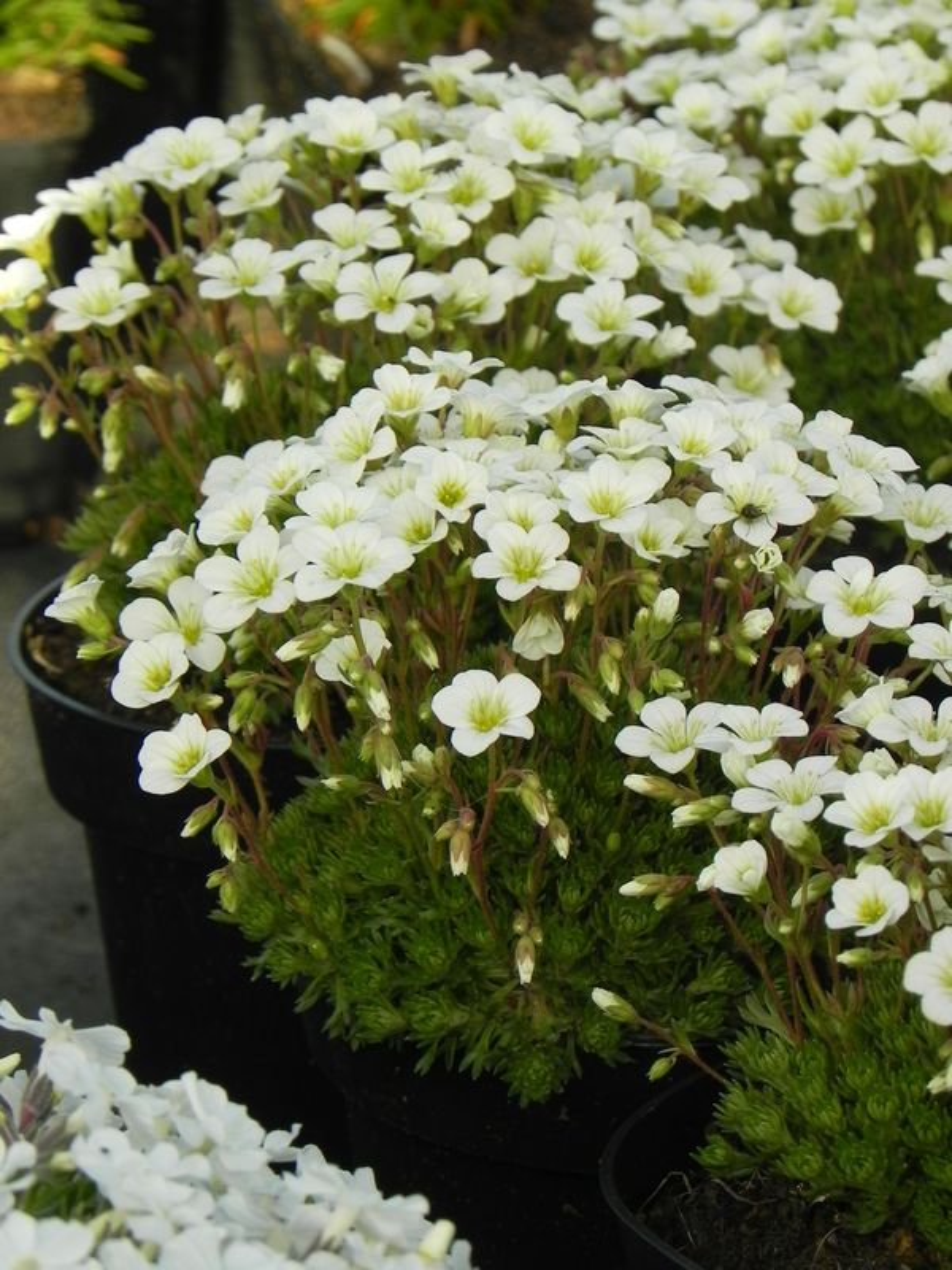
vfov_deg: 10.7
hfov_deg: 8.1
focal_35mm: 184
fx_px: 6747
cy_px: 635
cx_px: 476
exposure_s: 1/320
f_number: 5
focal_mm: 32.7
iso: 160
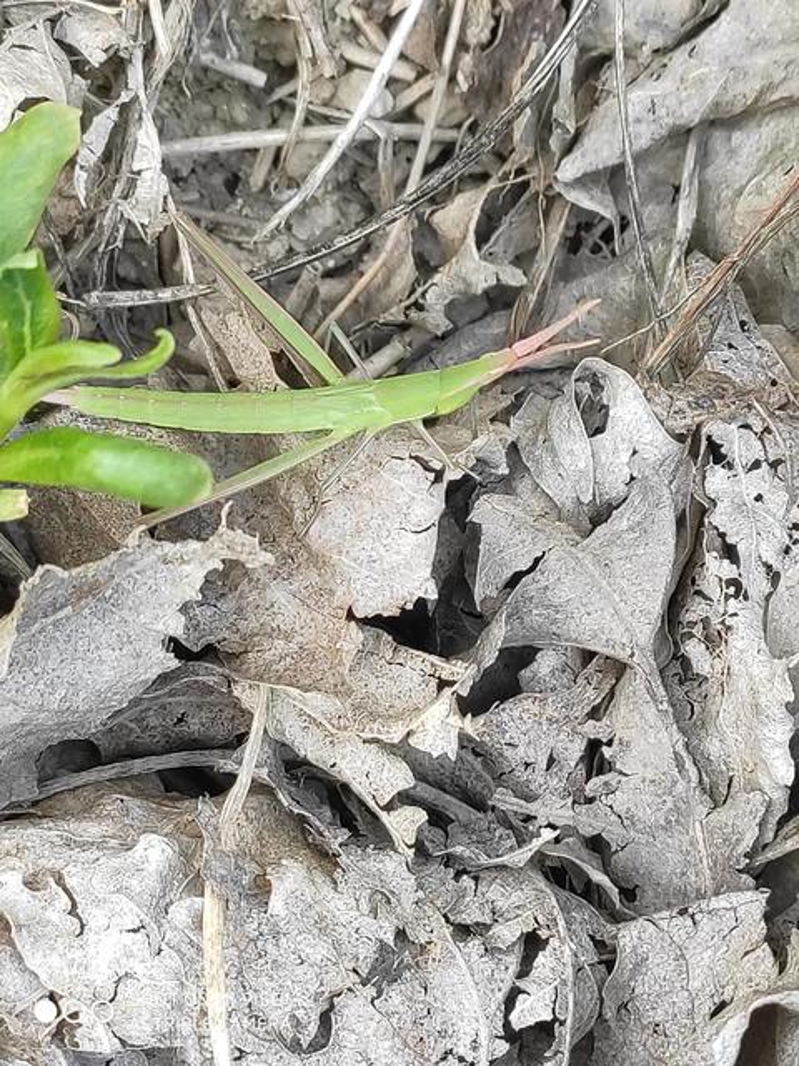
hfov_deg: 53.1
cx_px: 400
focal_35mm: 26
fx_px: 800
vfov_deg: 67.3
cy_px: 533
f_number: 1.75
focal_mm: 4.77
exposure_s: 1/120
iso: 140
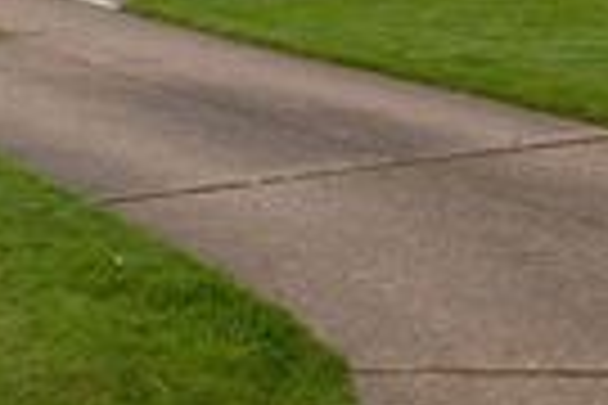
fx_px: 1503
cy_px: -119
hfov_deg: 21.6
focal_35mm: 89
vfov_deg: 14.7
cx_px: 676
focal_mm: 24
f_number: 9
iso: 200
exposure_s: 1/125
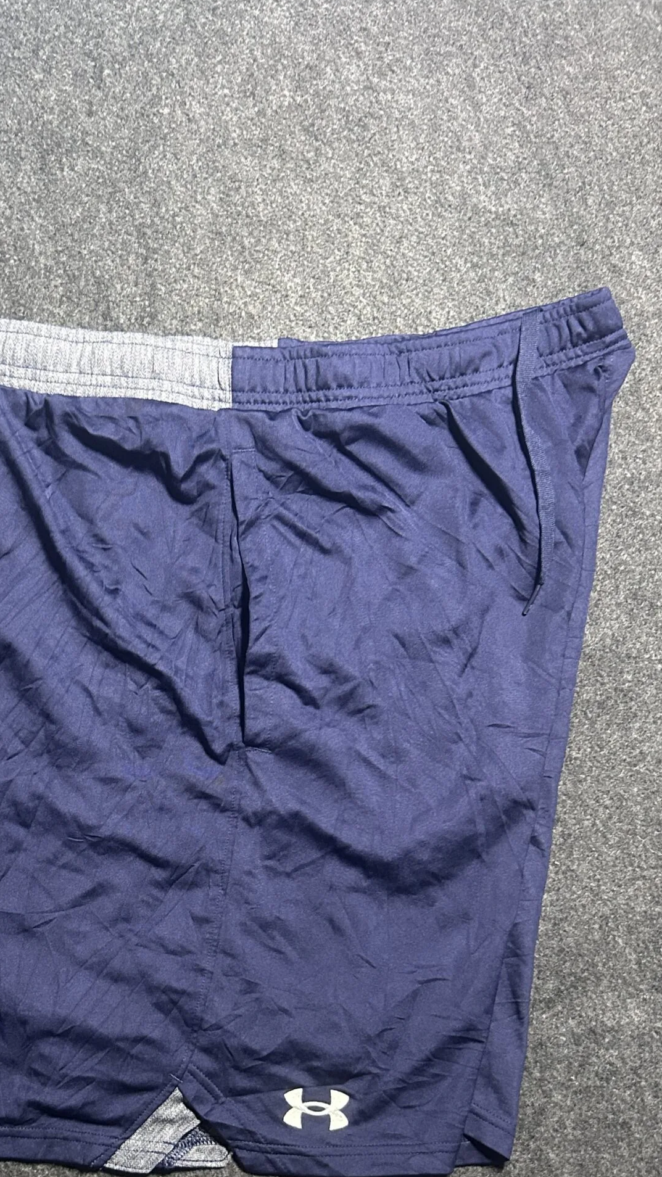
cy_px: 785
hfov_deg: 30.7
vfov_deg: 51.8
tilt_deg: -61.7
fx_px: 1186
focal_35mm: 38
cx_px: 176
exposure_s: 1/33
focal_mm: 5.7
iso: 500
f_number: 1.5
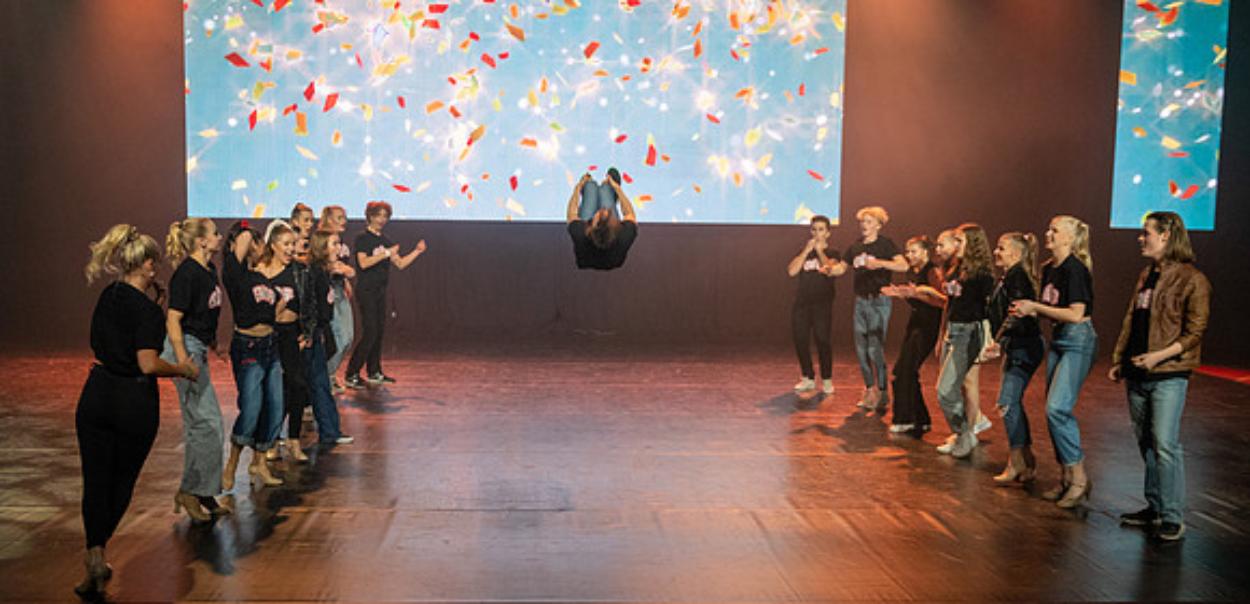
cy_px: 373
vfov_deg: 24.5
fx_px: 1389
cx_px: 586
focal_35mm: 43
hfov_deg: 48.4
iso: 3600
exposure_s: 1/200
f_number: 2.8
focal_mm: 35
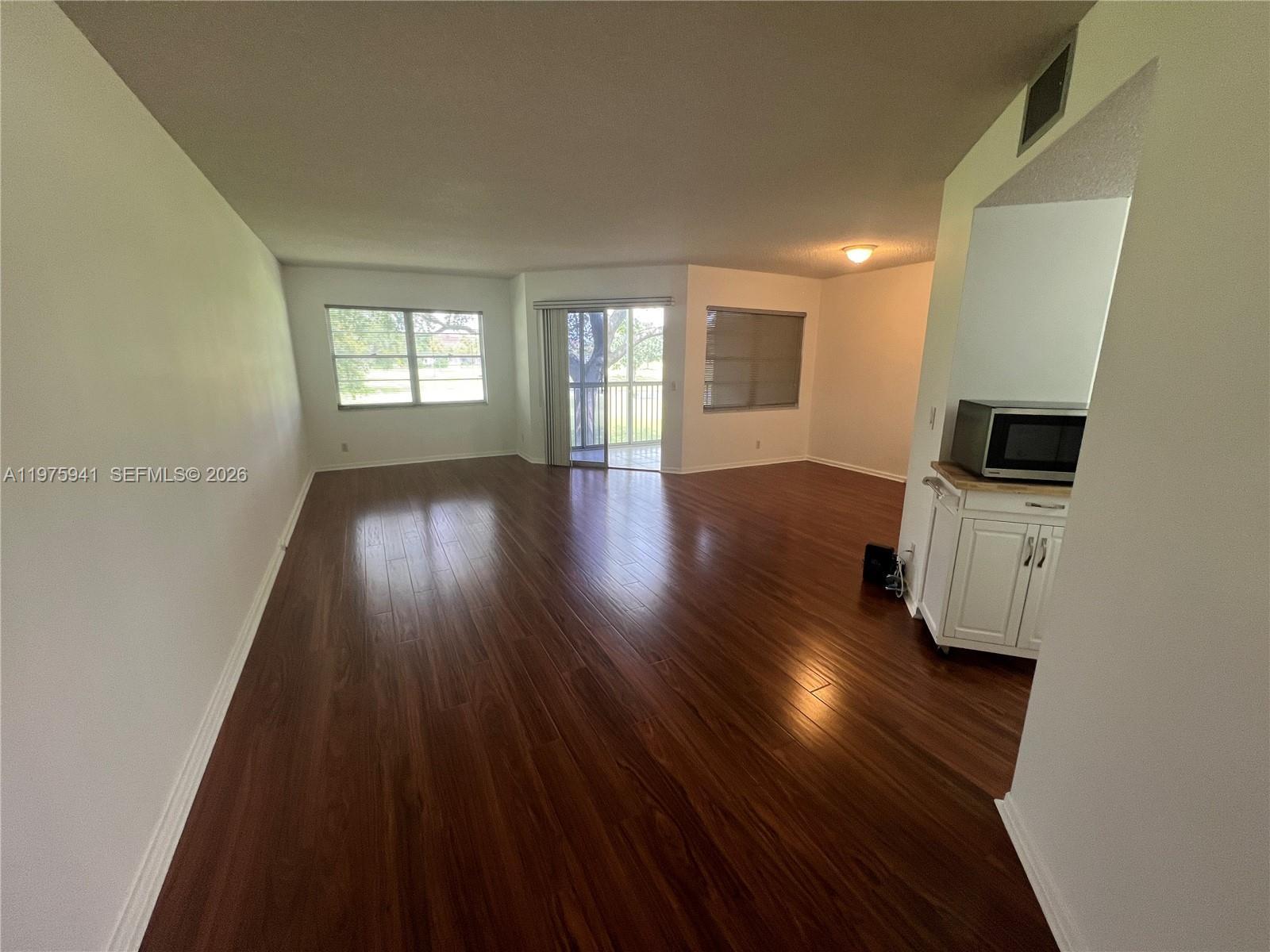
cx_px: 635
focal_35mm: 13
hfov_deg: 106.2
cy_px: 476
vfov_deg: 89.9
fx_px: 477
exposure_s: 1/120
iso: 160
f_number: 1.8
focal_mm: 1.57
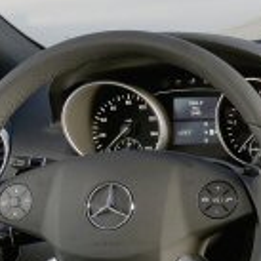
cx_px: 472
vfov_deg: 17.5
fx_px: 845
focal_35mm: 99
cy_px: 166
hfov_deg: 15.2
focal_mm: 20
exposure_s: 2.5
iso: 200
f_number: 11
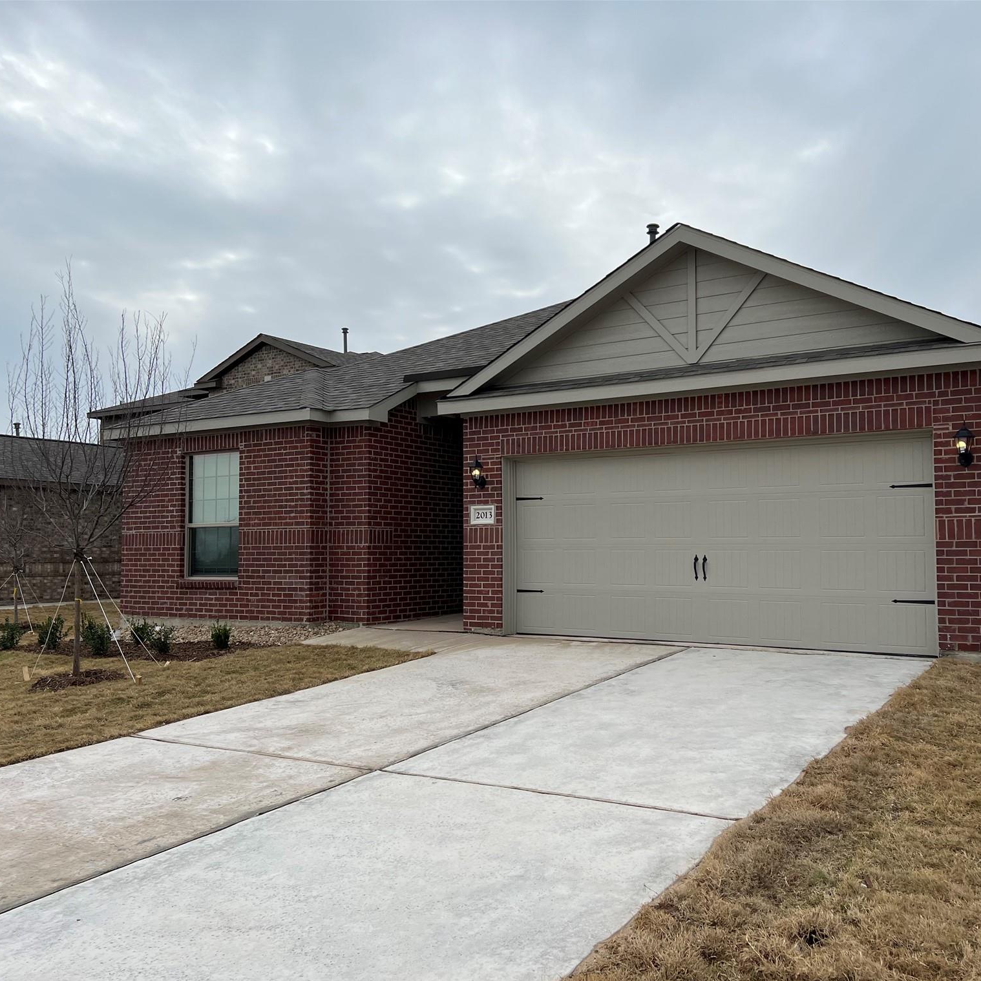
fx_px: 994
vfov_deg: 52.5
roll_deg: +0.7
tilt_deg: +3.2
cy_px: 496
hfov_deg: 52.3
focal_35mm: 31
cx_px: 562
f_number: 1.5
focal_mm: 5.7
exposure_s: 1/4274
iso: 50
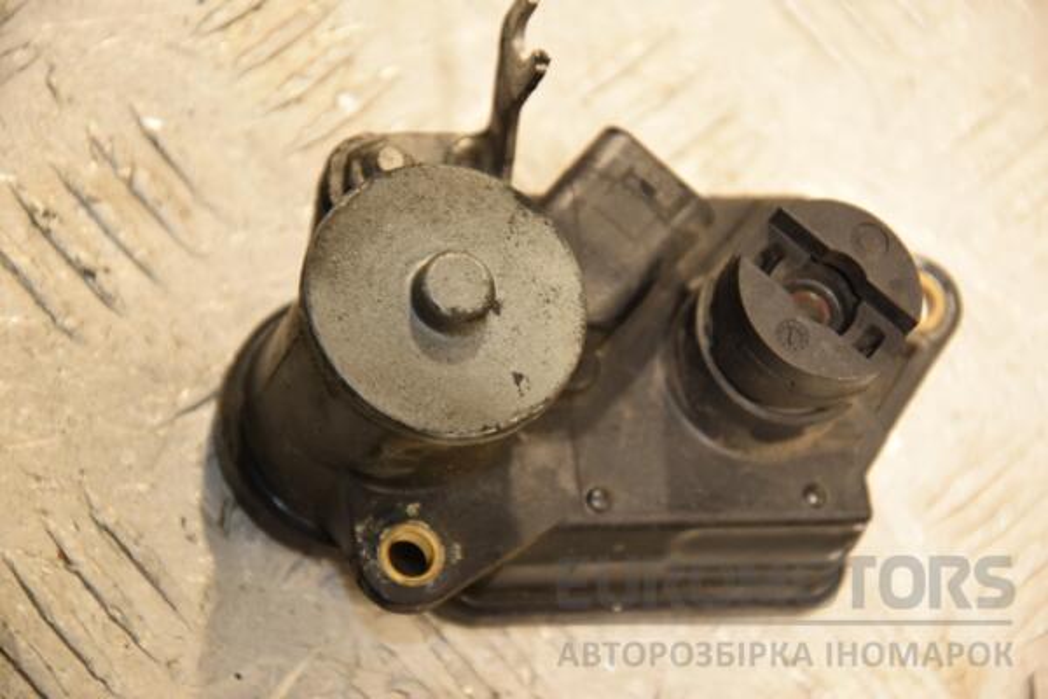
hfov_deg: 13.0
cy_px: 350
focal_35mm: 158
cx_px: 524
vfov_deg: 8.7
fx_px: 4585
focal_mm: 105
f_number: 5.6
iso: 800
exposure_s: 1/125
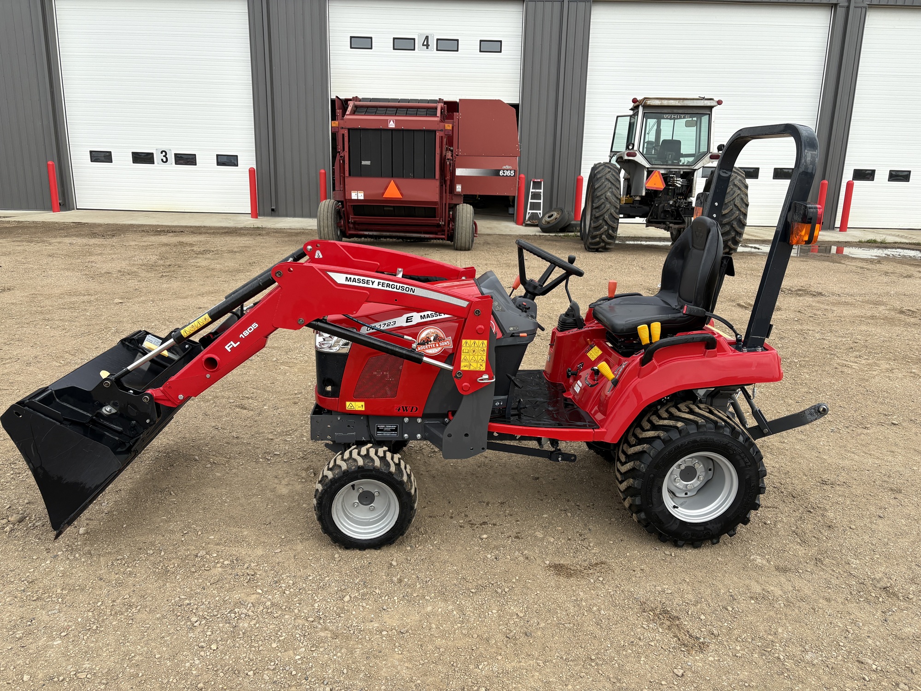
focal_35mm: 26
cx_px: 460
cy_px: 346
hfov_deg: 67.3
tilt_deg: -12.2
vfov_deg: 53.1
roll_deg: -1.0
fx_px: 692
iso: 50
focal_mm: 5.96
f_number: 1.6
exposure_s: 1/1420
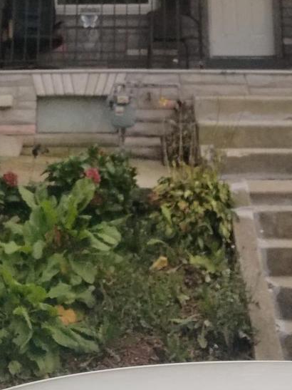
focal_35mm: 73
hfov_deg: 20.2
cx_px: 160
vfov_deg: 23.7
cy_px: -106
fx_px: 821
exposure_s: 1/2928
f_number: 1.7
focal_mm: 4.2
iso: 50
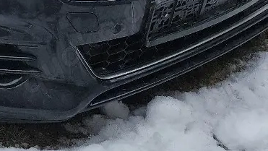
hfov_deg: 22.1
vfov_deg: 12.3
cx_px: -41
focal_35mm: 90
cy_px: -122
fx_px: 640
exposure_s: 1/182
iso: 125
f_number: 1.8
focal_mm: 6.4
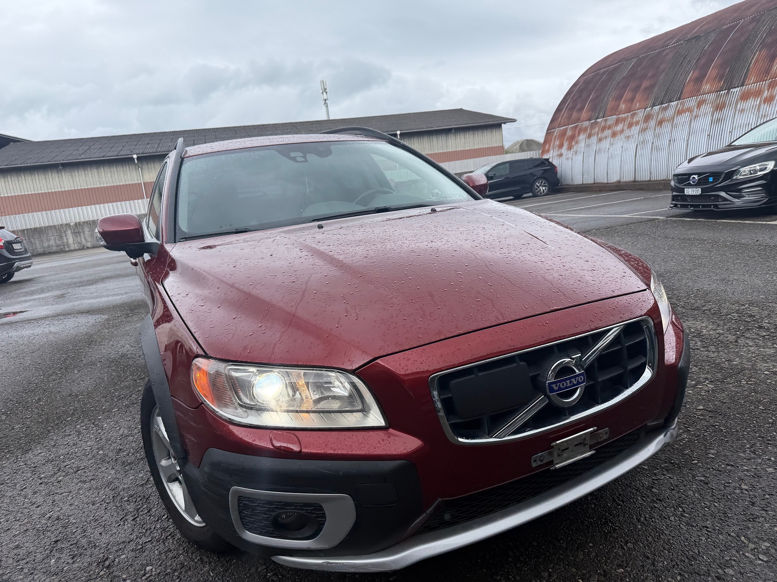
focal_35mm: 24
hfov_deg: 71.6
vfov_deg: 56.8
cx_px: 388
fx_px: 539
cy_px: 291
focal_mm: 6.76
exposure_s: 1/1337
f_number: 1.78
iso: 80
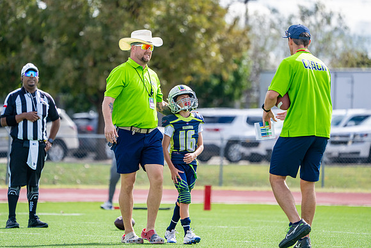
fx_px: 3589
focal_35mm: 348
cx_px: 184
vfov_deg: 4.0
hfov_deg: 5.9
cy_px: 125
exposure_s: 1/2500
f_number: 5.6
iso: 640
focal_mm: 339
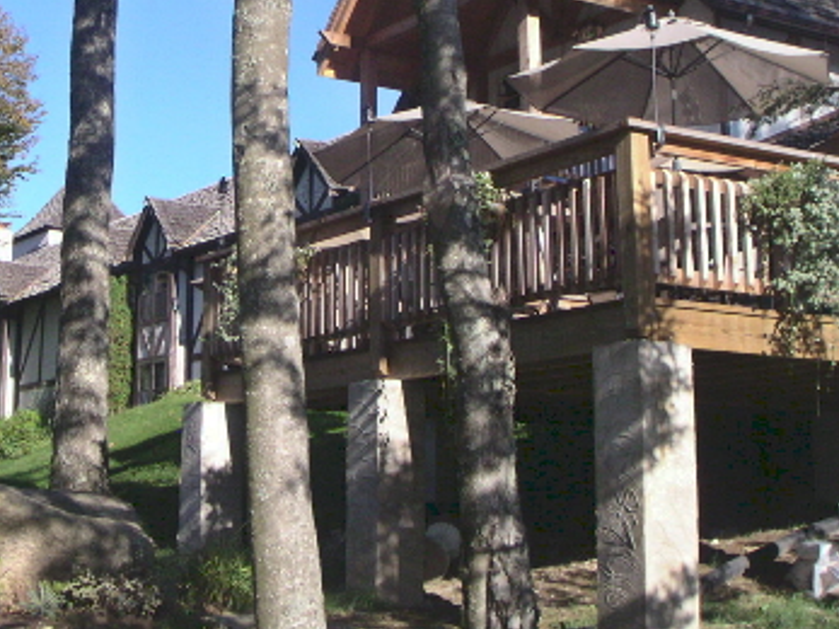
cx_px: 232
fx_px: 1502
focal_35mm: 62
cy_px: 127
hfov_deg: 30.8
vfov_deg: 23.3
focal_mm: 6
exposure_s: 1/250
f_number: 6.6
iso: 160
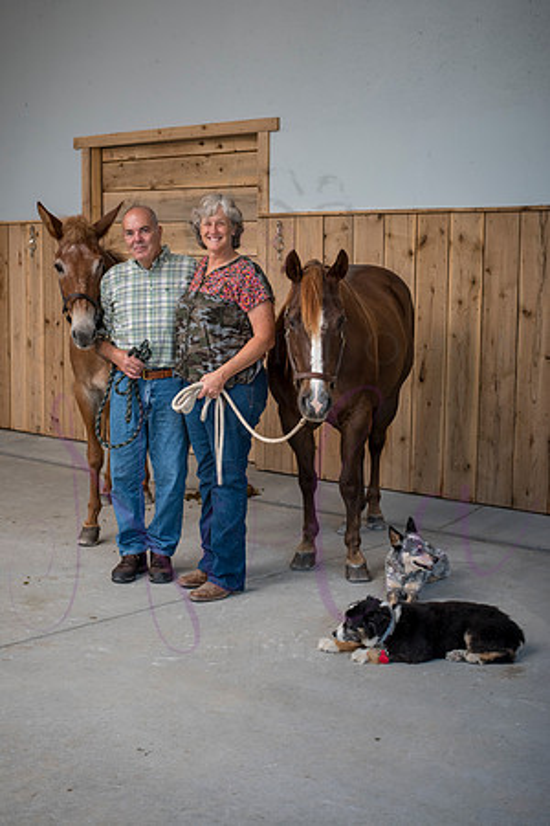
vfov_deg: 39.6
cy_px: 413
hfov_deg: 27.0
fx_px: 1146
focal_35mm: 50
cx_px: 275
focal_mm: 50
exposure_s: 1/160
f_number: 9
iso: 400
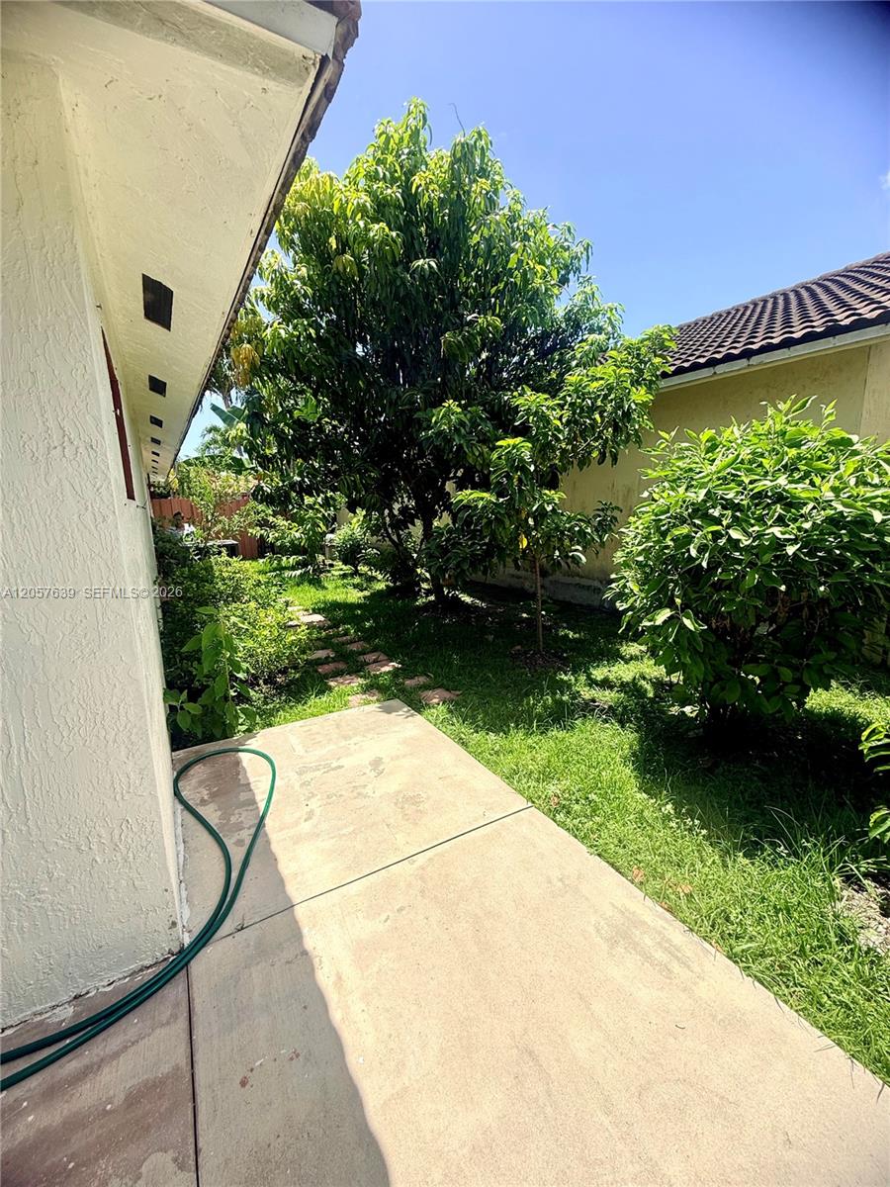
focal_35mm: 14
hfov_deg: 85.7
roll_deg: +1.3
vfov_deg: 102.1
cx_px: 445
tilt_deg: -10.4
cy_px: 594
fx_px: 480
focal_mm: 2.22
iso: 50
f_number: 2.2
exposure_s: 1/1399
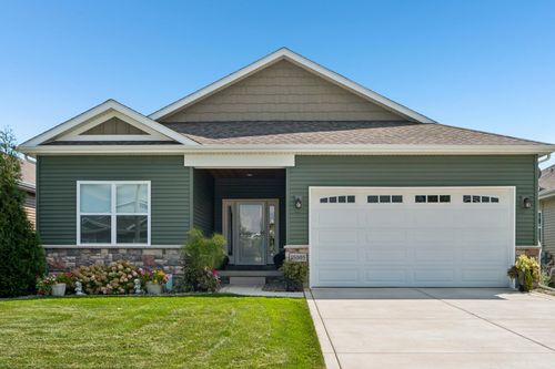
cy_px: 184
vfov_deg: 41.1
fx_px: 493
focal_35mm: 32
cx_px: 278
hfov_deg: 58.7
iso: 400
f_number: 13
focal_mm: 32
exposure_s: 1/400
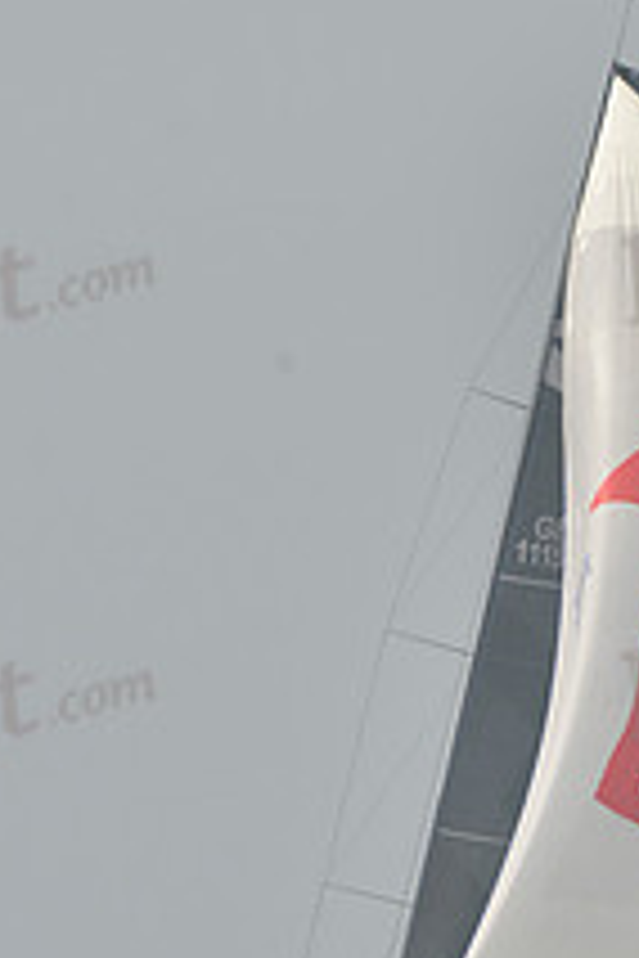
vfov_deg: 1.9
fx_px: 29046
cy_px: 922
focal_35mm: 1091
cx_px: 389
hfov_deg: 1.3
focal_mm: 400
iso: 280
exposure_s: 1/800
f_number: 10
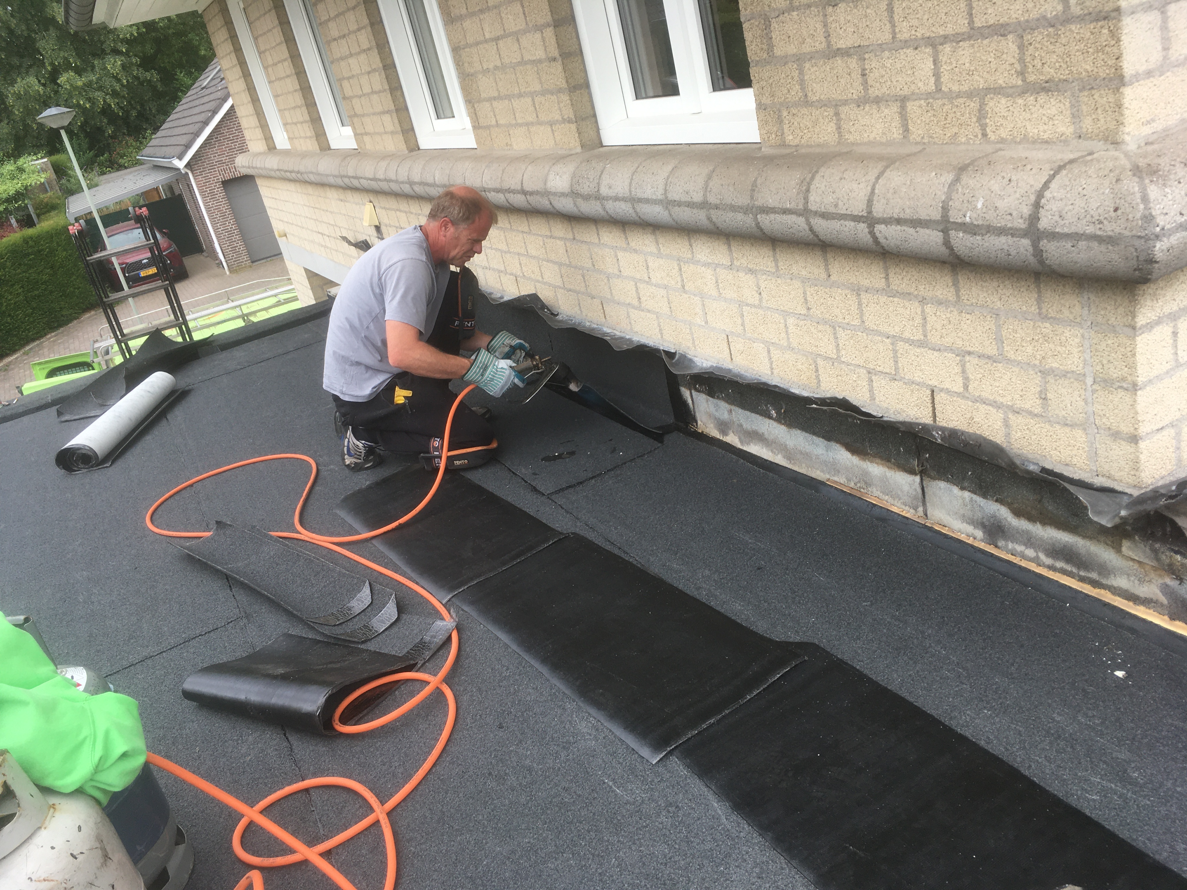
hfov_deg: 61.7
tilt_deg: -24.6
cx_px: 594
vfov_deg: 48.2
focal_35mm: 29
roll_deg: +12.6
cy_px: 445
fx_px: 994
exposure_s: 1/327
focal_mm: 4.15
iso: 25
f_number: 2.2
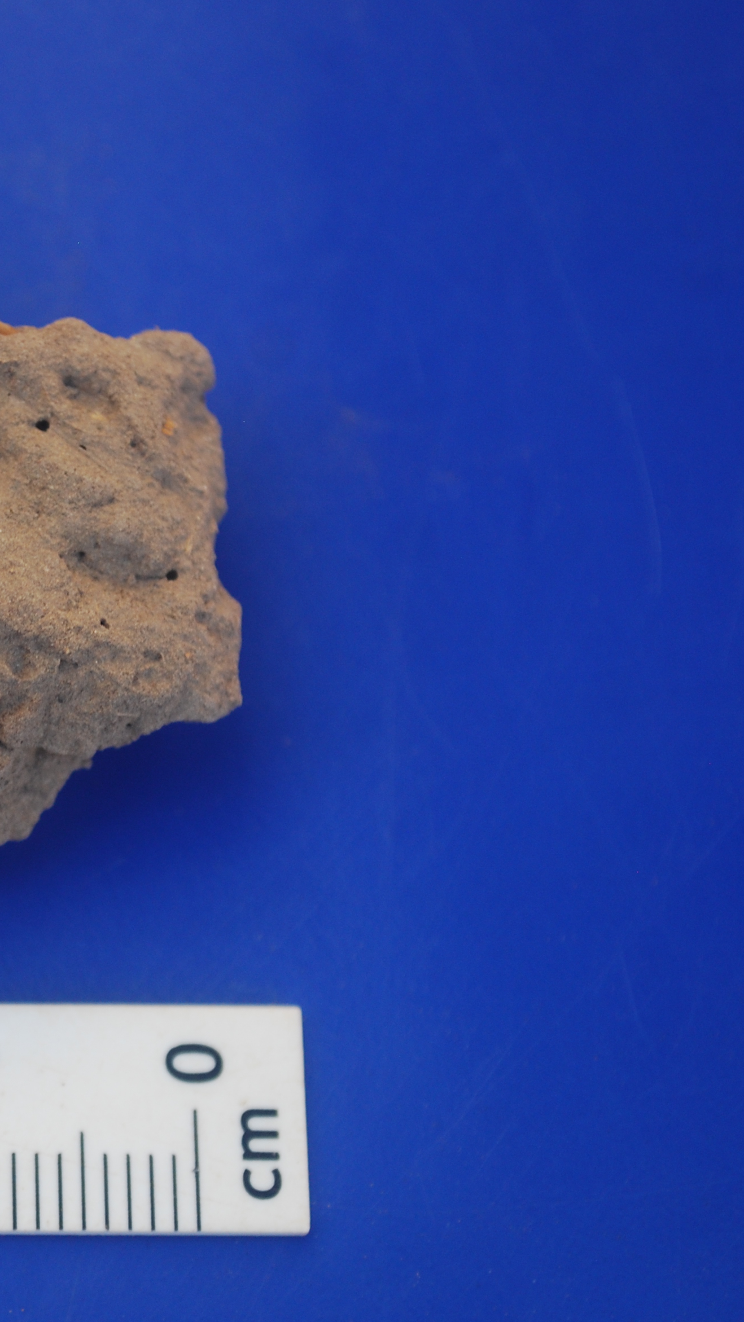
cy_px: 698
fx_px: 3647
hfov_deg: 11.5
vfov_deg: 20.6
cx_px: -51
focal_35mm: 104
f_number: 5.3
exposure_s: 1/100
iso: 200
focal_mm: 40
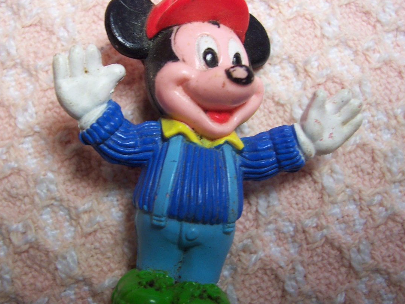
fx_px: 480
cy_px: 148
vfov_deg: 35.1
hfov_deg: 45.8
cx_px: 190
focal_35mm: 41
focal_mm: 5.6
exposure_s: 1/30
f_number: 2.8
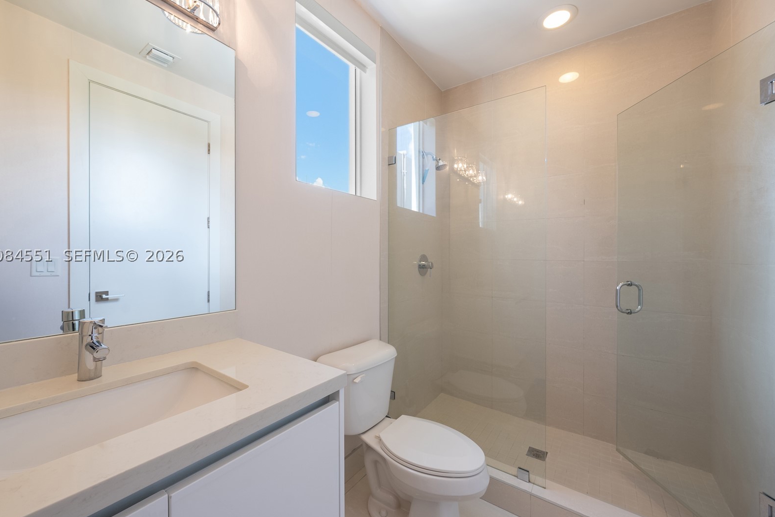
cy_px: 255
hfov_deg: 104.2
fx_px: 302
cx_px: 376
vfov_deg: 81.3
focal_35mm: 14
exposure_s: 1/4
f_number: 8
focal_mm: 13
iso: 320
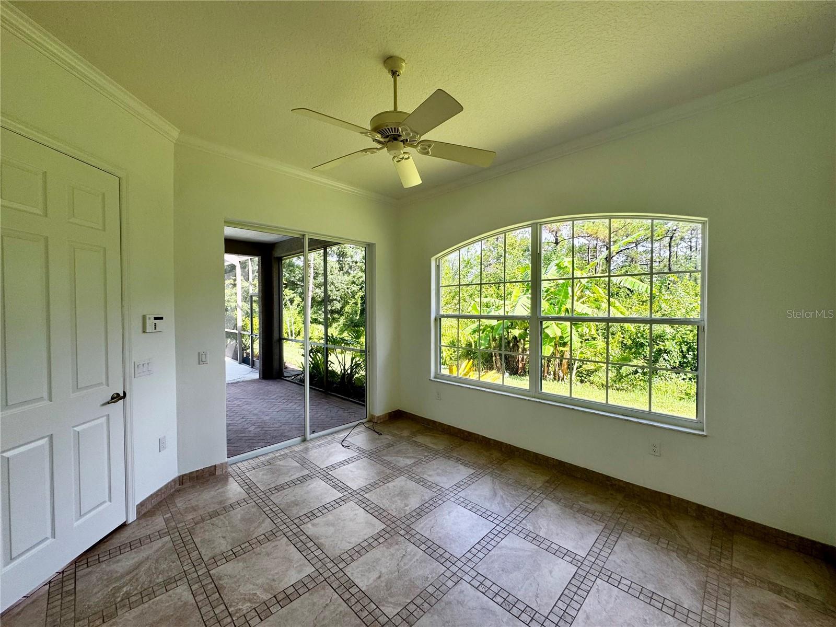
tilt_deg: -1.5
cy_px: 314
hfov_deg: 102.1
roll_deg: +0.3
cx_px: 418
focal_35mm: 14
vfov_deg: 85.7
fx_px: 338
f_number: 2.2
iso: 40
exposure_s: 1/125
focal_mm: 2.22
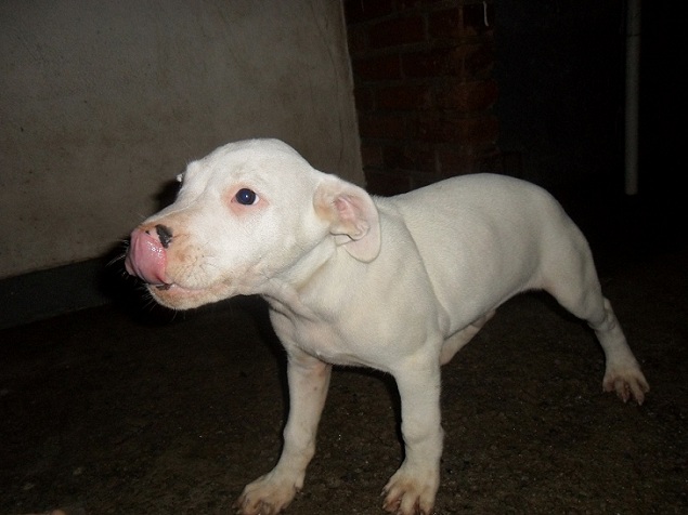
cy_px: 258
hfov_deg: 65.3
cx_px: 344
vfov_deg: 51.3
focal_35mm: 27
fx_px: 537
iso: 200
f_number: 3.5
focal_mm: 4.9
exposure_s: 1/45
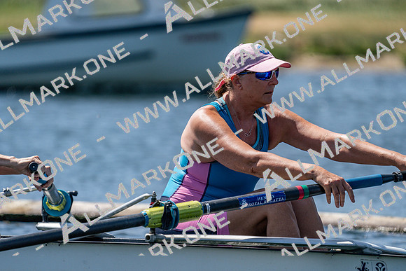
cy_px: 136
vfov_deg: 2.8
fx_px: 5595
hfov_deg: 4.2
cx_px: 203
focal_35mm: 496
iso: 320
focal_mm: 496
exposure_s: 1/2000
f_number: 6.3
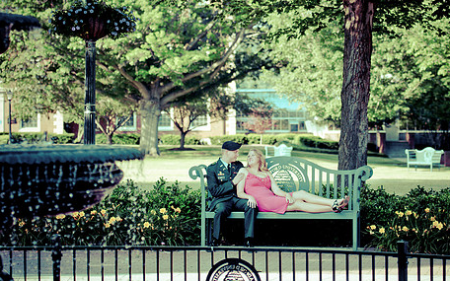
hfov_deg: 15.4
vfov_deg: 9.6
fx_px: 1668
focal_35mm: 136
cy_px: 130
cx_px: 245
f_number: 2.8
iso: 200
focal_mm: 70
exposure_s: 1/500
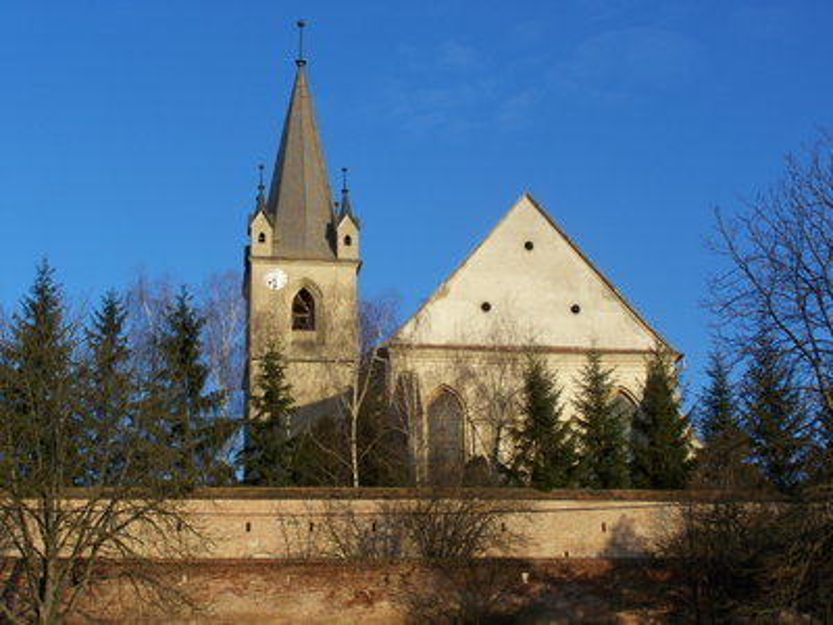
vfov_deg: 22.6
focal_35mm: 65
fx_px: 1564
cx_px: 416
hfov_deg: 29.8
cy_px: 312
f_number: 4.5
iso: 64
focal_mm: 10.7
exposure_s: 1/320
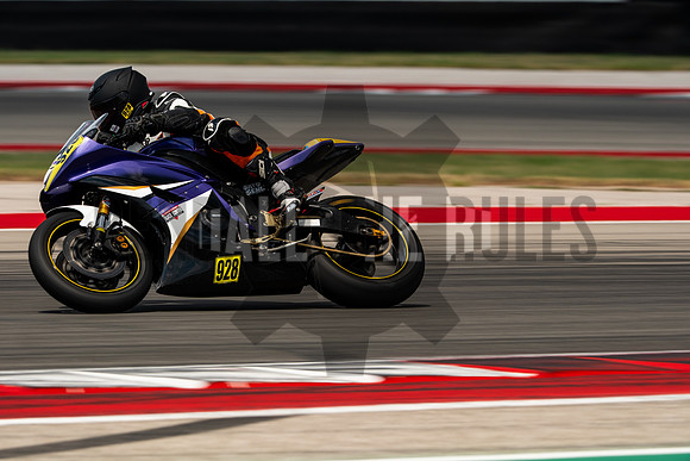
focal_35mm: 420
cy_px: 230
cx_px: 345
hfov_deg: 4.9
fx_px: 8052
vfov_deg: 3.3
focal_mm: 280
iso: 160
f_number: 6.4
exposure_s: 1/250
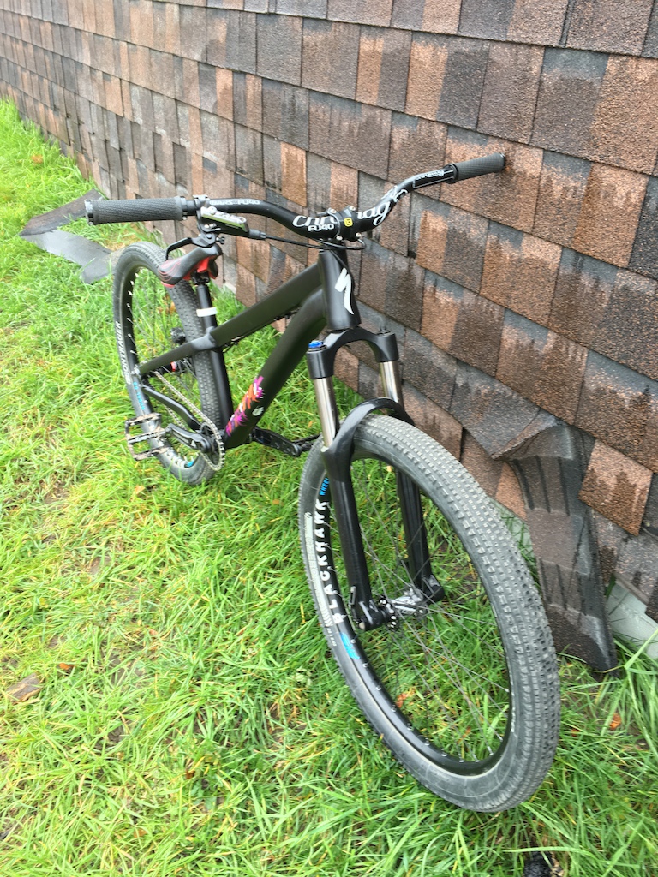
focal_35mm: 29
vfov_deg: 61.7
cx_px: 329
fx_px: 735
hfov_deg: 48.2
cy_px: 438
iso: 50
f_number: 2.2
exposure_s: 1/30
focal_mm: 4.15
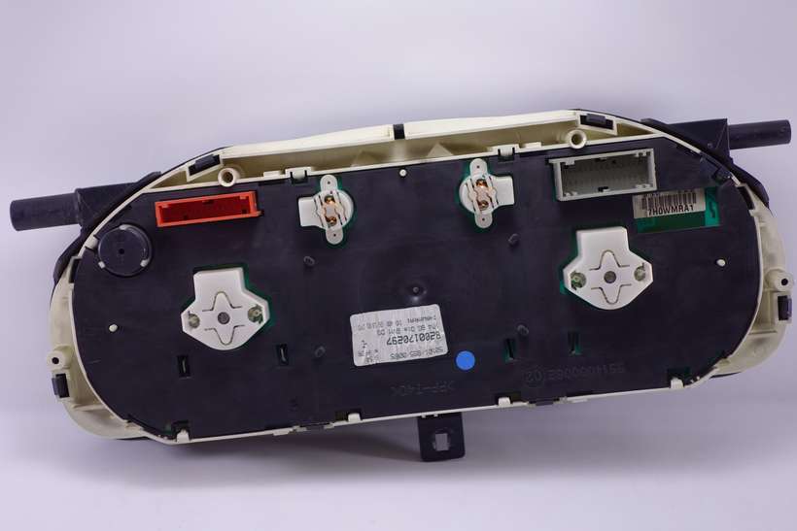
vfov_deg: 23.0
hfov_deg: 33.9
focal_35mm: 59
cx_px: 398
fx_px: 1306
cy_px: 266
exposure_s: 1/60
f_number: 3.5
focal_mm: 21.77
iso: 125
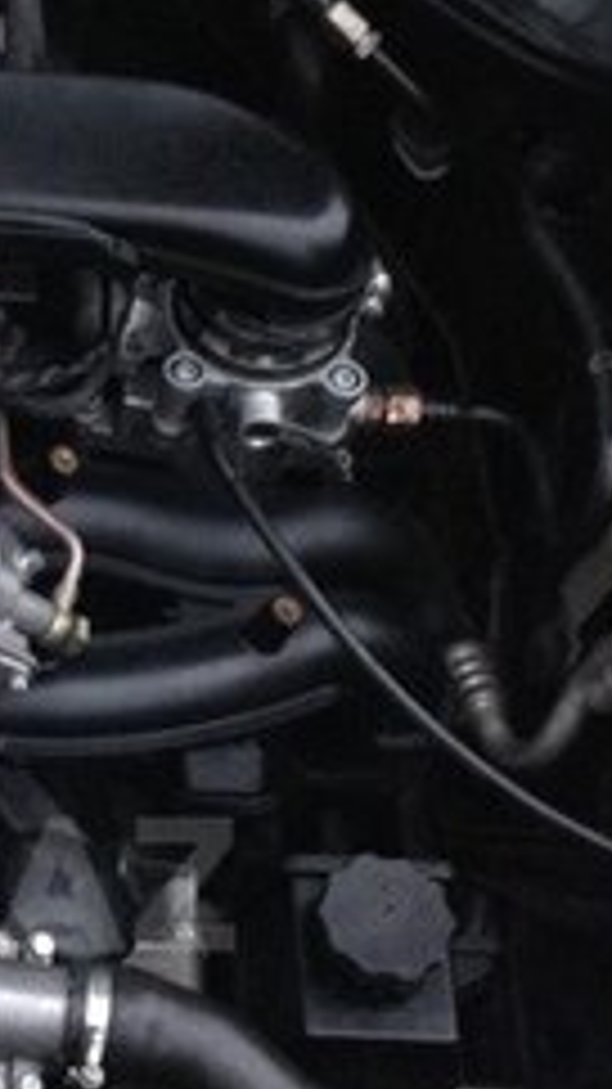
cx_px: -225
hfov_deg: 11.9
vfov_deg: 21.5
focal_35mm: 98
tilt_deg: -63.6
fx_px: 2829
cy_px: 884
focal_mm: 4.12
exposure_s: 1/20
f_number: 2.4
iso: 320
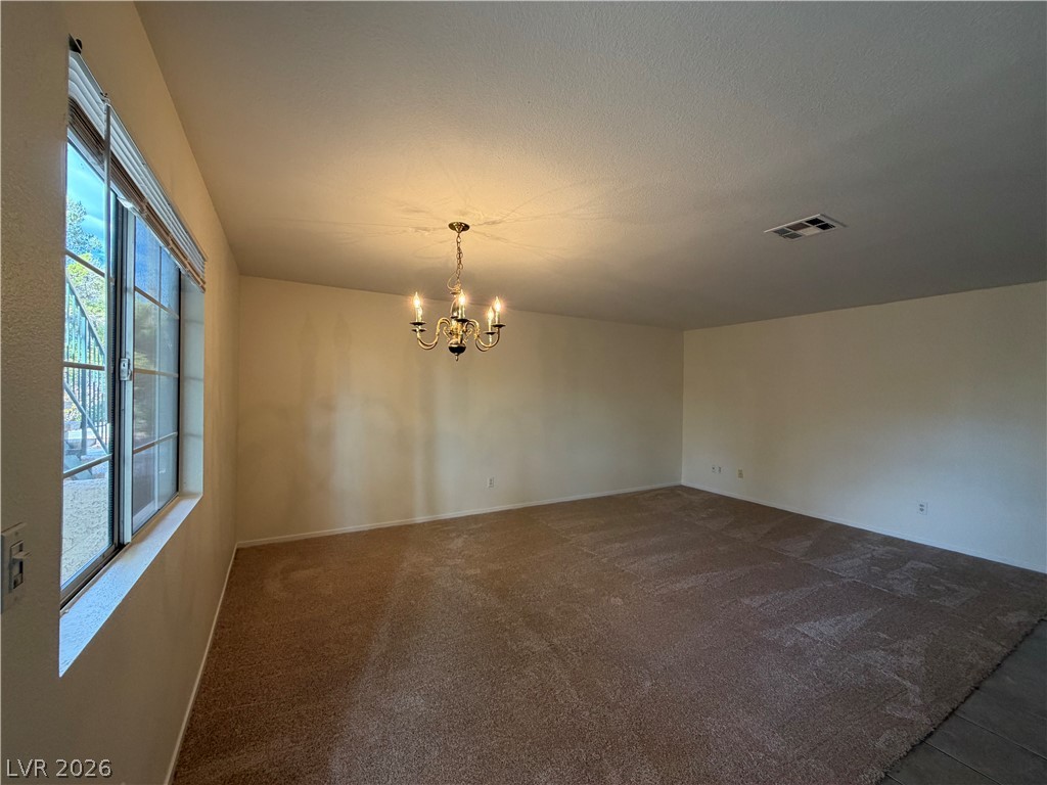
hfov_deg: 102.1
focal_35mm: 14
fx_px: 423
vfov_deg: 85.7
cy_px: 392
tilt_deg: -0.8
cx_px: 524
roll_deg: -0.7
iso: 200
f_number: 2.2
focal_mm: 2.22
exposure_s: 1/60
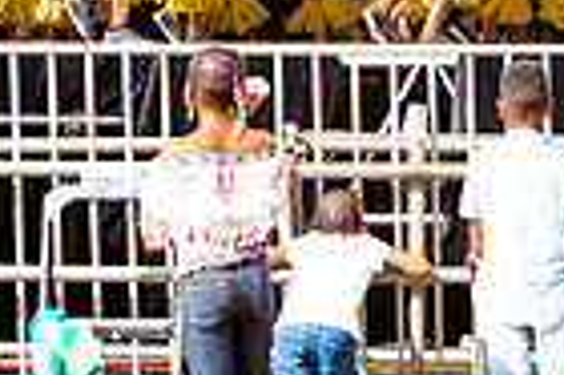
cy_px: -93
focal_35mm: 291
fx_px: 4554
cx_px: 310
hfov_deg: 7.1
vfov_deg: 4.7
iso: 160
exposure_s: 1/200
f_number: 5.6
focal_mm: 70
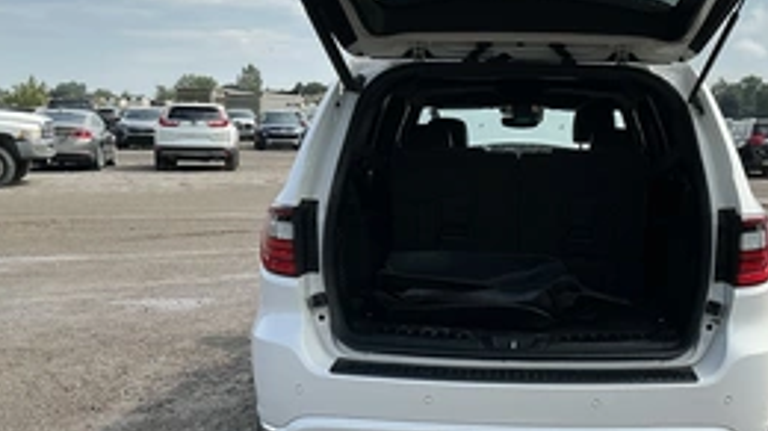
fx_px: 957
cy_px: 186
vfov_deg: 25.4
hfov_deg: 43.2
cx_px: 502
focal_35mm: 47
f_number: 1.8
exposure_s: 1/1786
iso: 25
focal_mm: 3
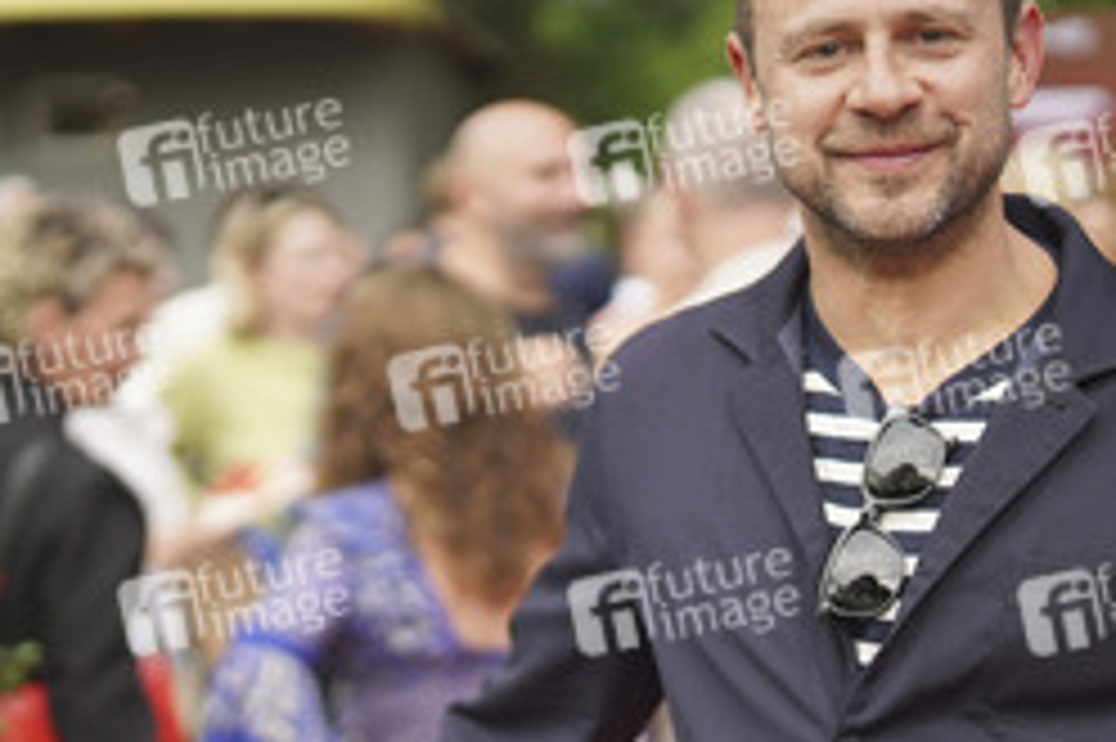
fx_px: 2819
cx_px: 565
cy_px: 490
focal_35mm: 91
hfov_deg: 22.4
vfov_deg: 15.0
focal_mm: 50
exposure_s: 1/4000
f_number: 1.6
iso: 320
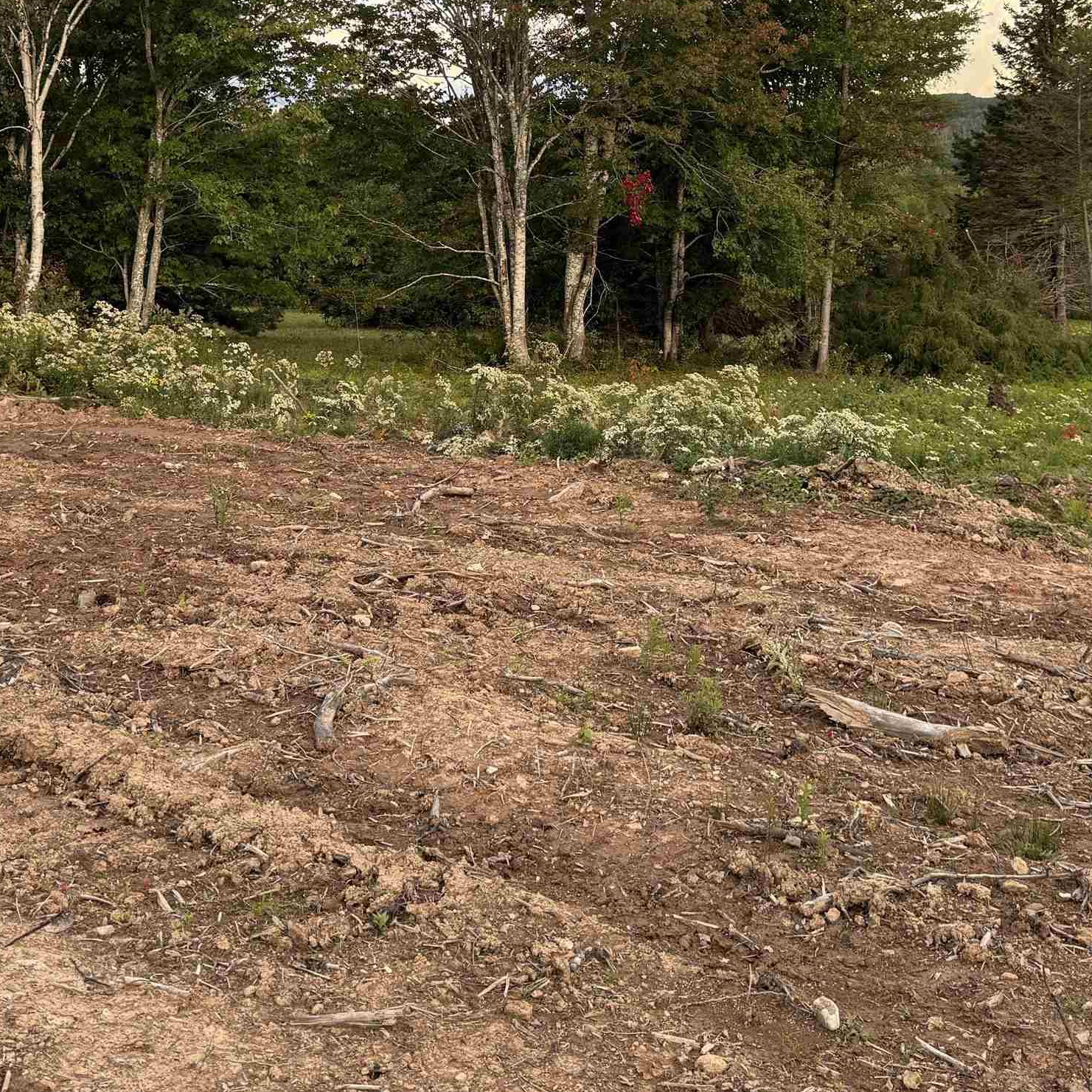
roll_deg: +1.8
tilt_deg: -3.7
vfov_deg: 37.6
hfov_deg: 38.3
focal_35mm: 44
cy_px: 300
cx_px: 521
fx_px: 1570
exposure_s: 1/510
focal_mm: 6.76
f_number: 1.78
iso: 100
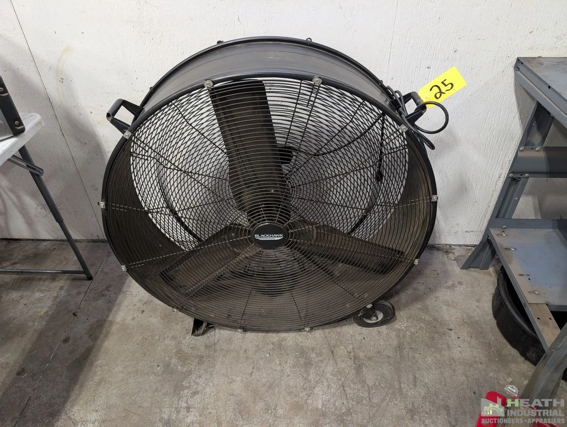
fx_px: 394
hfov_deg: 71.5
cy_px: 214
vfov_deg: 56.9
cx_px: 284
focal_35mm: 24
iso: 180
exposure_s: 1/120
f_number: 1.68
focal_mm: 6.9
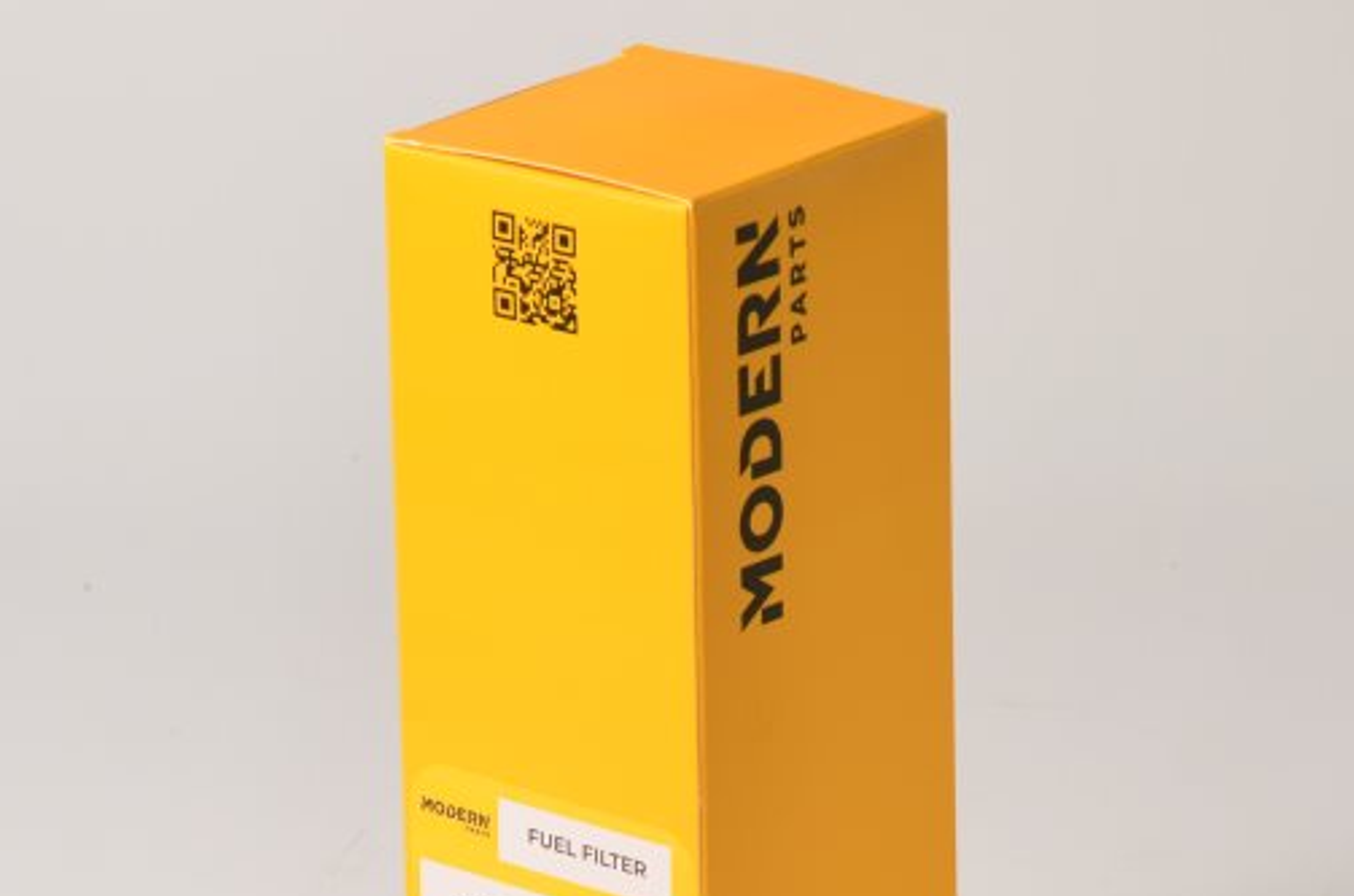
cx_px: 719
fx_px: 11746
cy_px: 665
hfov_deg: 6.6
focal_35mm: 313
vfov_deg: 4.4
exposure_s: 1/13
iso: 100
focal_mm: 105
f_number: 8
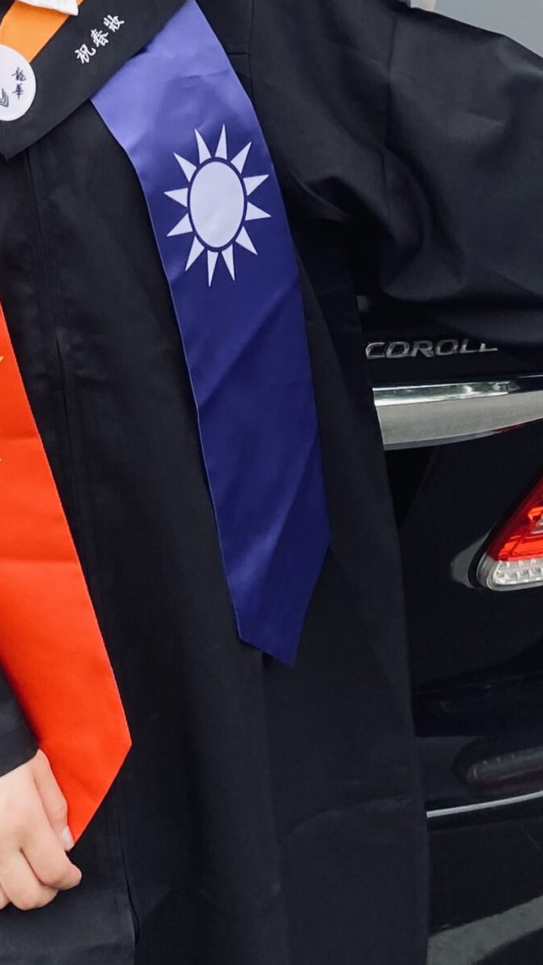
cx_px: 17
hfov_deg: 19.2
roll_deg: +2.2
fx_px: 1561
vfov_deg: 31.8
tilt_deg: -17.1
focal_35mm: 61
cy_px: 12
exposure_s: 1/340
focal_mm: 4.25
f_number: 1.8
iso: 32
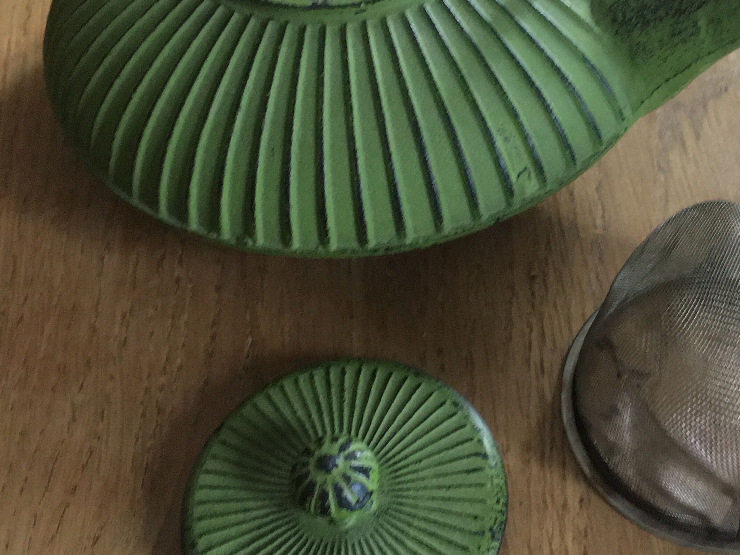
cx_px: 438
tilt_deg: -53.9
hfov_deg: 34.8
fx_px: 1176
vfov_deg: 26.5
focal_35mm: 55
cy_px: 229
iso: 320
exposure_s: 1/17
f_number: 2.2
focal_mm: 4.15
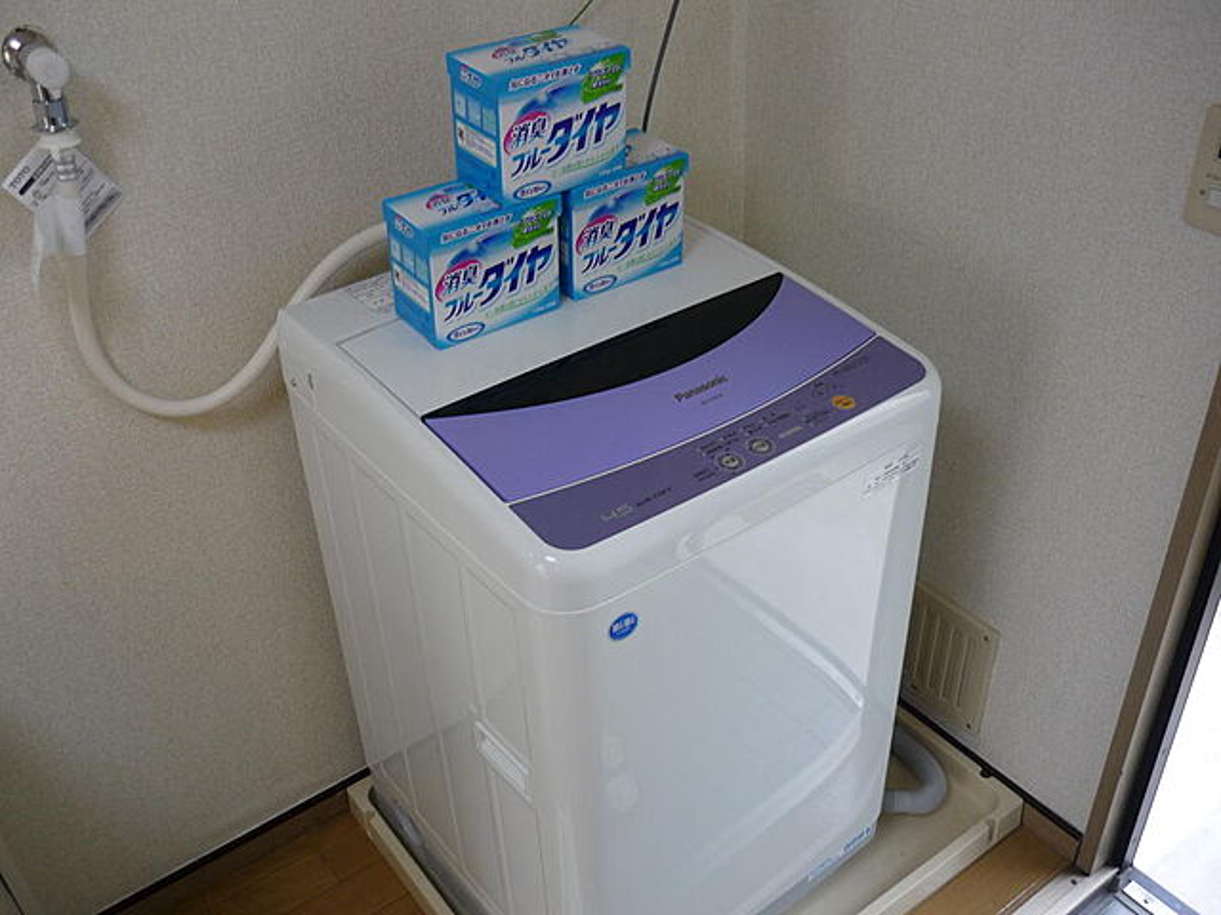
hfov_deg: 55.4
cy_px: 458
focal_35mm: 33
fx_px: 1164
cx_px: 610
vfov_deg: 42.9
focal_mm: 5.5
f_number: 2.8
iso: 100
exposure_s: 1/40
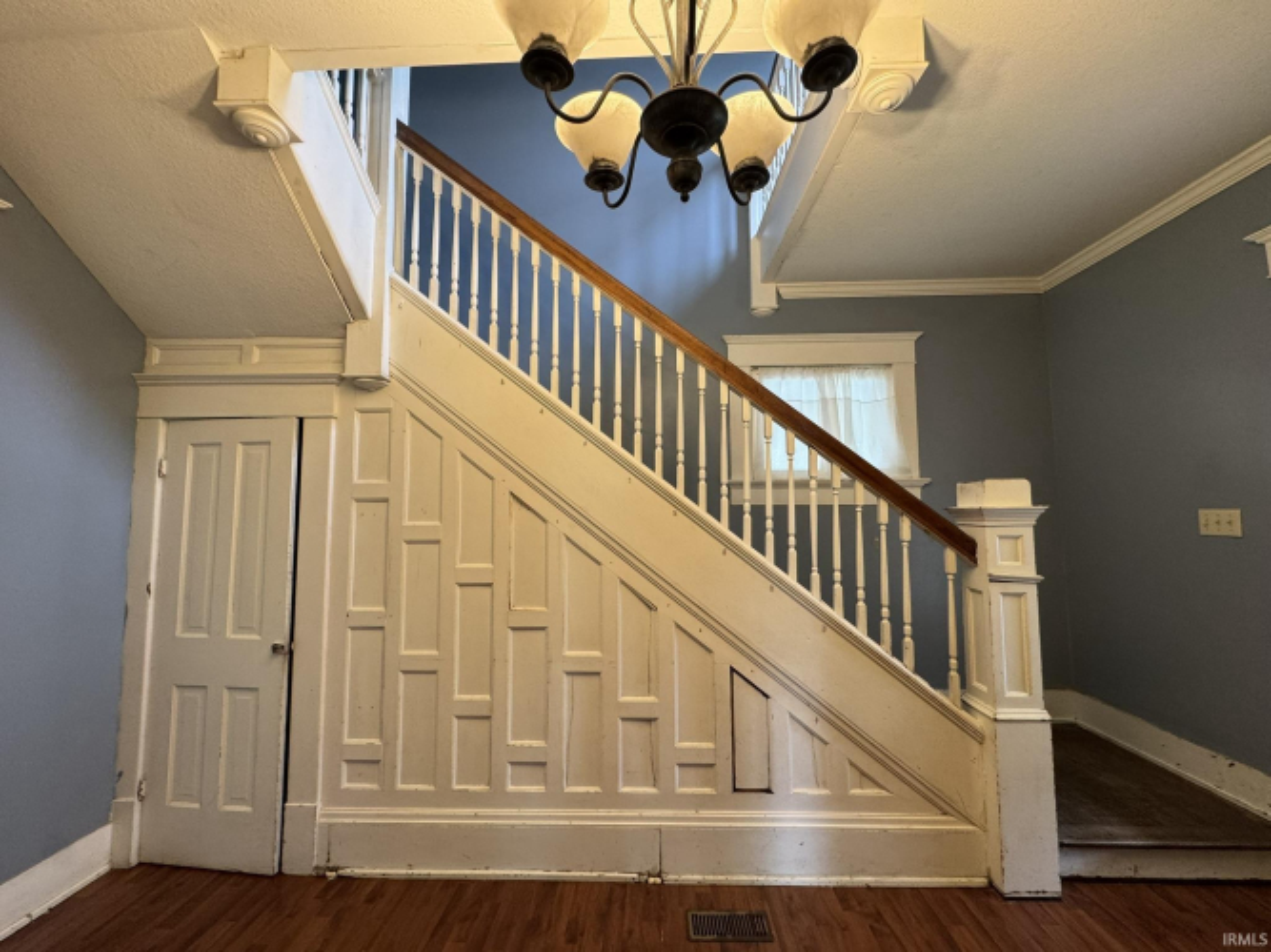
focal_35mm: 14
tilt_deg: +5.2
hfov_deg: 102.1
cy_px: 476
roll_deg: +0.0
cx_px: 636
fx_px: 514
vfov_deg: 85.7
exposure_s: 1/60
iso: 160
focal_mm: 2.22
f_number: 2.2
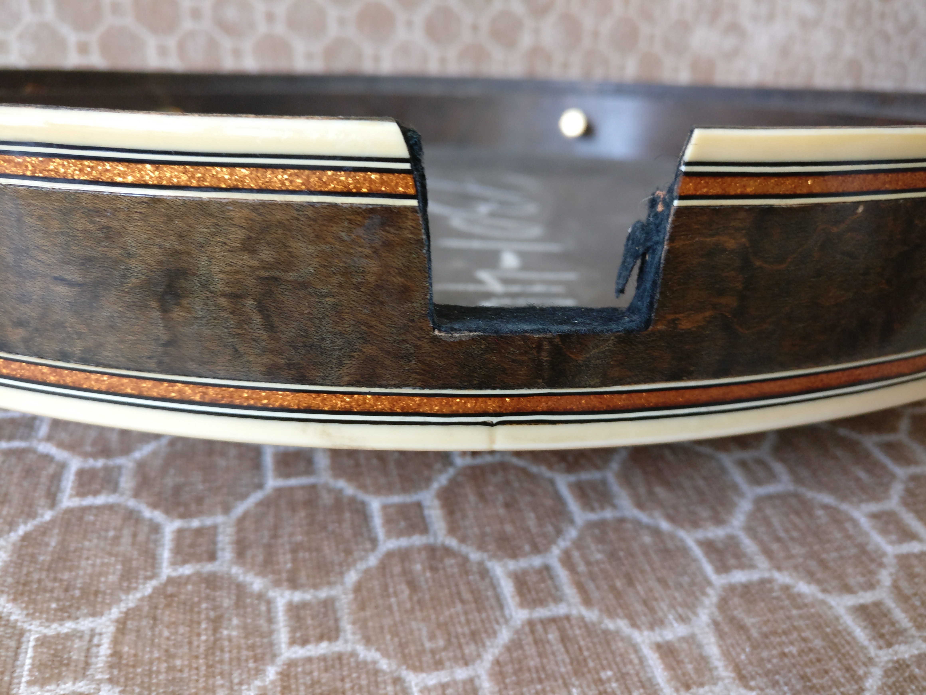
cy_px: 348
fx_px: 749
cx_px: 463
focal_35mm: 28
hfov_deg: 63.4
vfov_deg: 49.7
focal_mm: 4.26
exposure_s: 1/17
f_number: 2
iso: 800
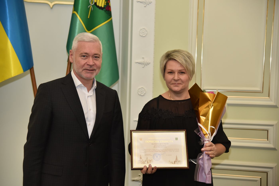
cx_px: 140
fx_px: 582
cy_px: 93
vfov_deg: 18.2
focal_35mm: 75
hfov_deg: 27.0
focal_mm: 75
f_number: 4
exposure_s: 1/200
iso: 800
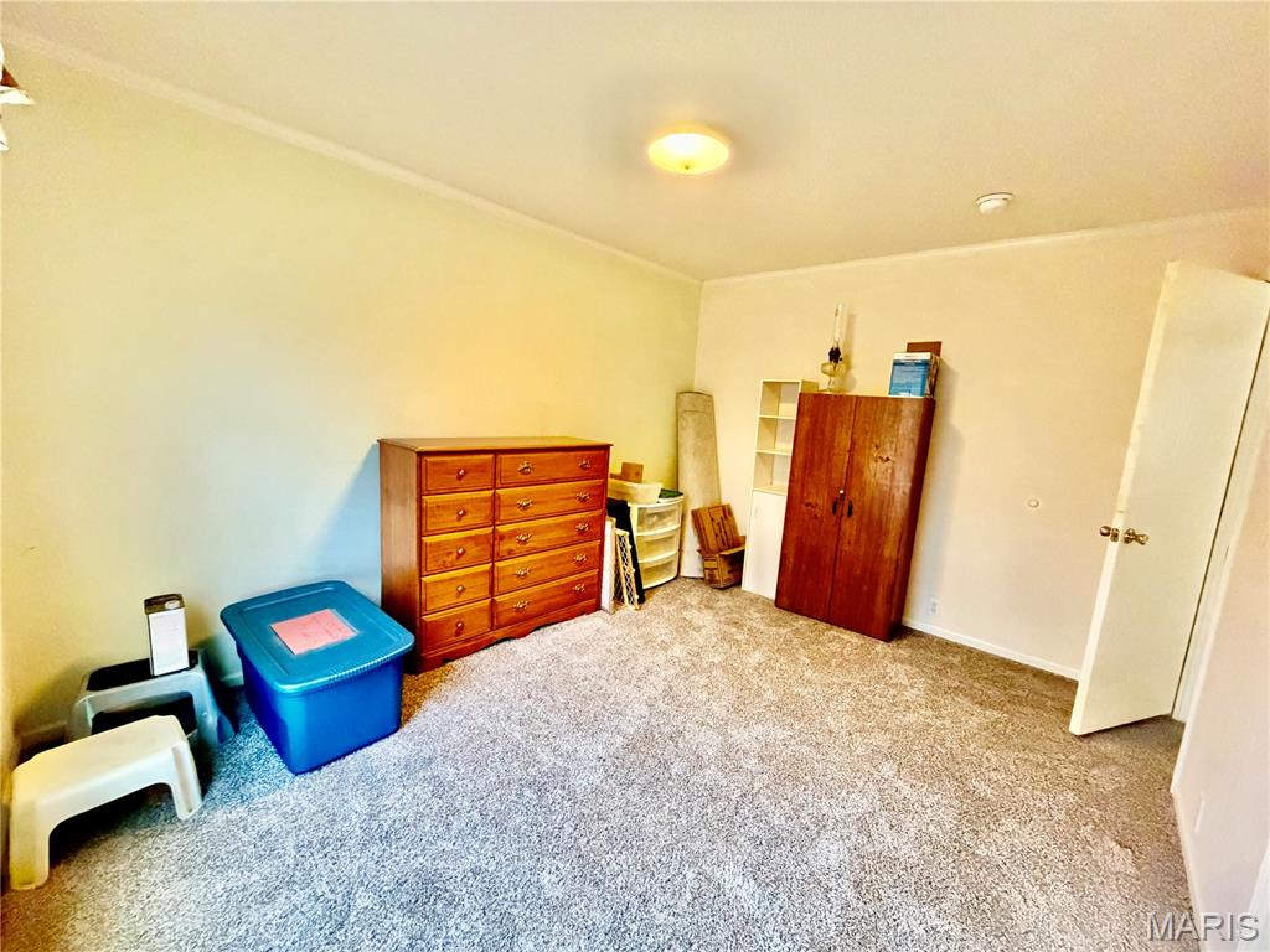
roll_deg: -3.5
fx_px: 514
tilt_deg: -8.1
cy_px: 476
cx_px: 635
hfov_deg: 102.1
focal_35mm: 14
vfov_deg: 85.7
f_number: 2.2
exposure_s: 1/60
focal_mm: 2.22
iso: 1000
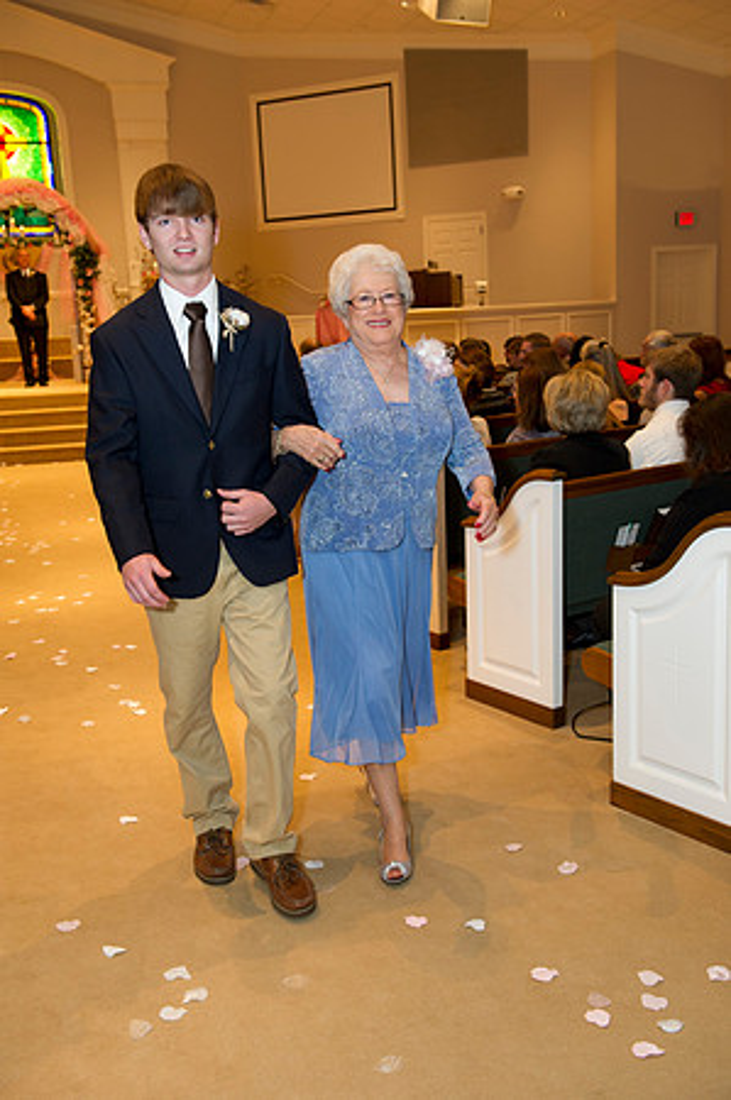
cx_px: 366
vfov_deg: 50.7
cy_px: 550
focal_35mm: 38
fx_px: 1160
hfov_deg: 35.0
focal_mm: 38
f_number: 4.5
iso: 1600
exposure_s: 1/125
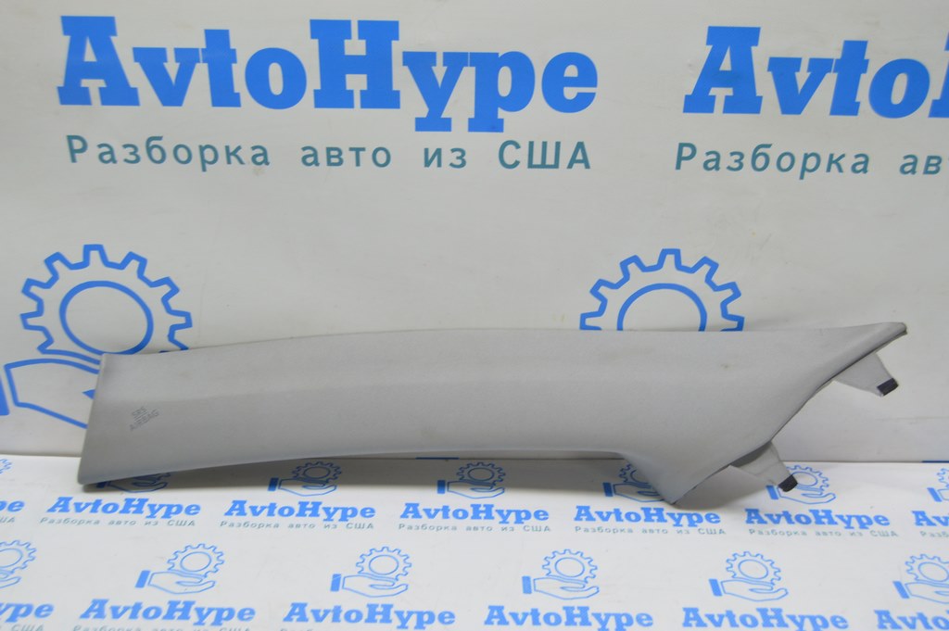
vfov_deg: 36.8
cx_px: 474
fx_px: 948
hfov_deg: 53.2
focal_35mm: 36
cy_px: 316
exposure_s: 1/20
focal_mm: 24
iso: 400
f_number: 5.6
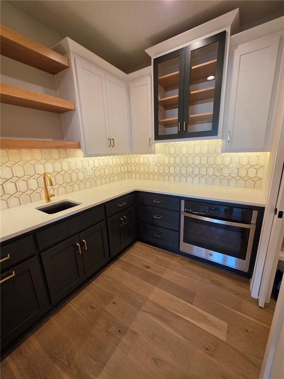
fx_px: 142
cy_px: 190
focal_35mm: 13
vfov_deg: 106.2
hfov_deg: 89.9
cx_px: 142
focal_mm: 2.2
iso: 100
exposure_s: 1/120
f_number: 1.9
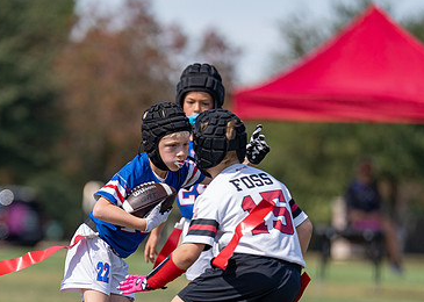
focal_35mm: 472
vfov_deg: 3.0
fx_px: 5679
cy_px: 251
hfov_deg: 4.3
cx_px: 90
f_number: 2.8
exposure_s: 1/1000
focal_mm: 200
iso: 100
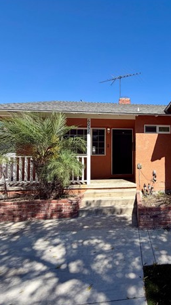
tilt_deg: +2.7
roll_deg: +0.7
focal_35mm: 21
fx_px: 170
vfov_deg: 83.9
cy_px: 153
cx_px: 153
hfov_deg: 48.1
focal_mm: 2.22
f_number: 2.2
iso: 32
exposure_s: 1/770
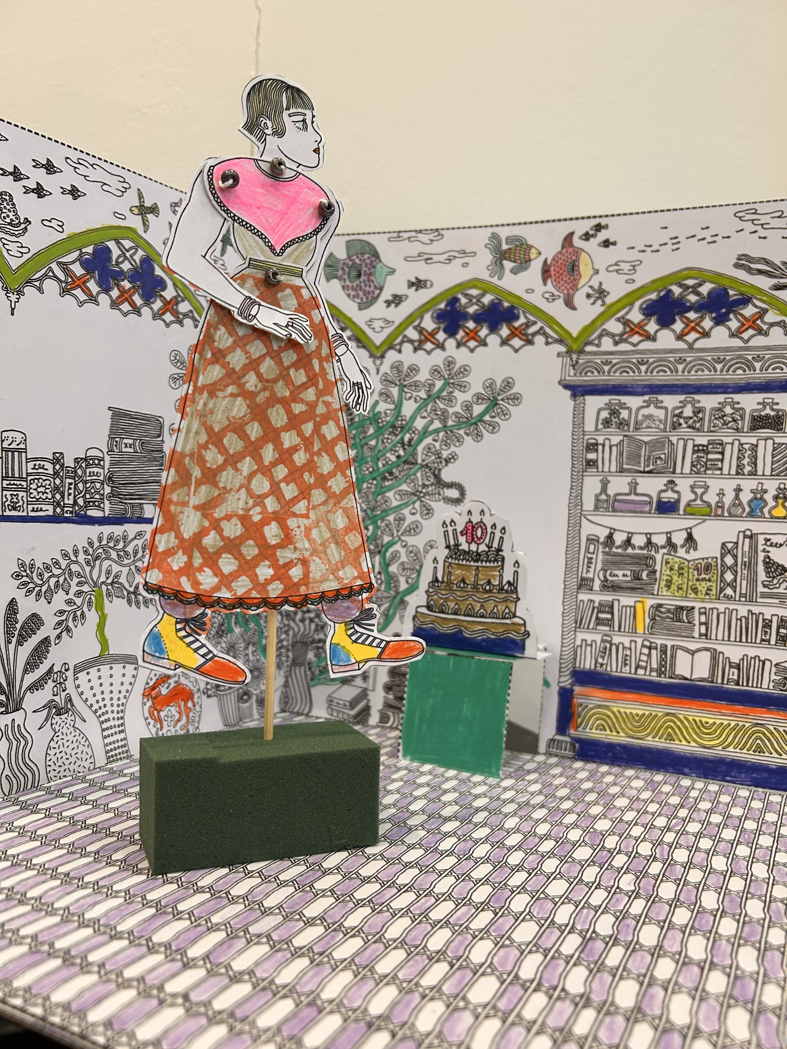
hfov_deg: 53.1
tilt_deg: +1.1
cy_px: 524
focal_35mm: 26
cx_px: 394
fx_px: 788
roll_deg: -1.8
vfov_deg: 67.3
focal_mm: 5.7
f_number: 1.5
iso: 125
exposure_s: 1/100
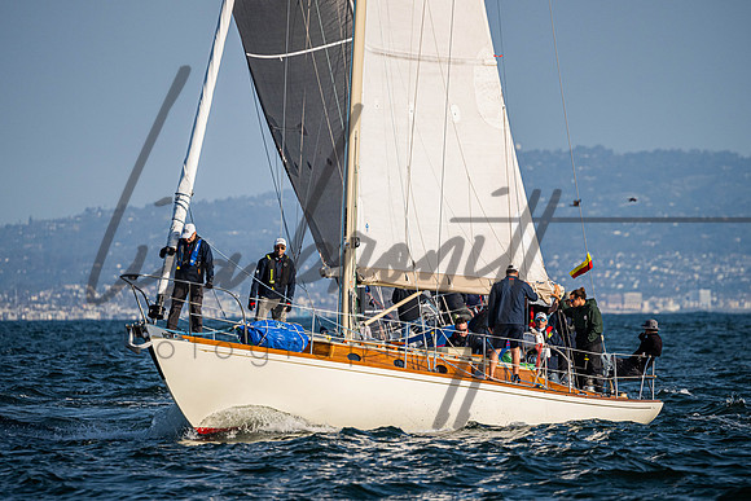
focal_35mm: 465
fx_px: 9709
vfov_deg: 3.0
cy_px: 262
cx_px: 370
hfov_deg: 4.4
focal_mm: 340
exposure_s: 1/3200
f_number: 5.6
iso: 400
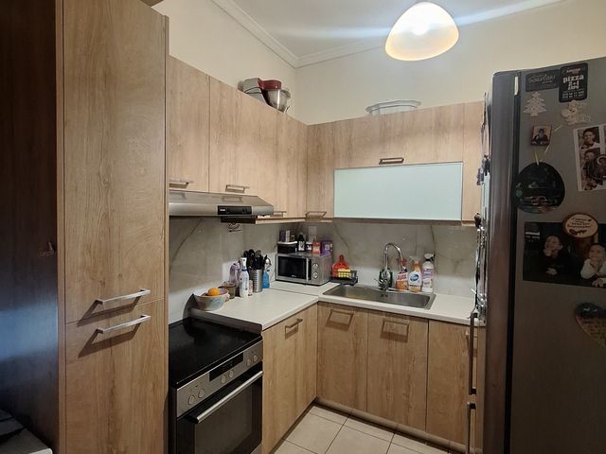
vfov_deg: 89.9
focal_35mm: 13
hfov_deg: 106.2
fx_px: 228
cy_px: 227
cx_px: 303
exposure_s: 1/25
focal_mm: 1.74
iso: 200
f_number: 2.2
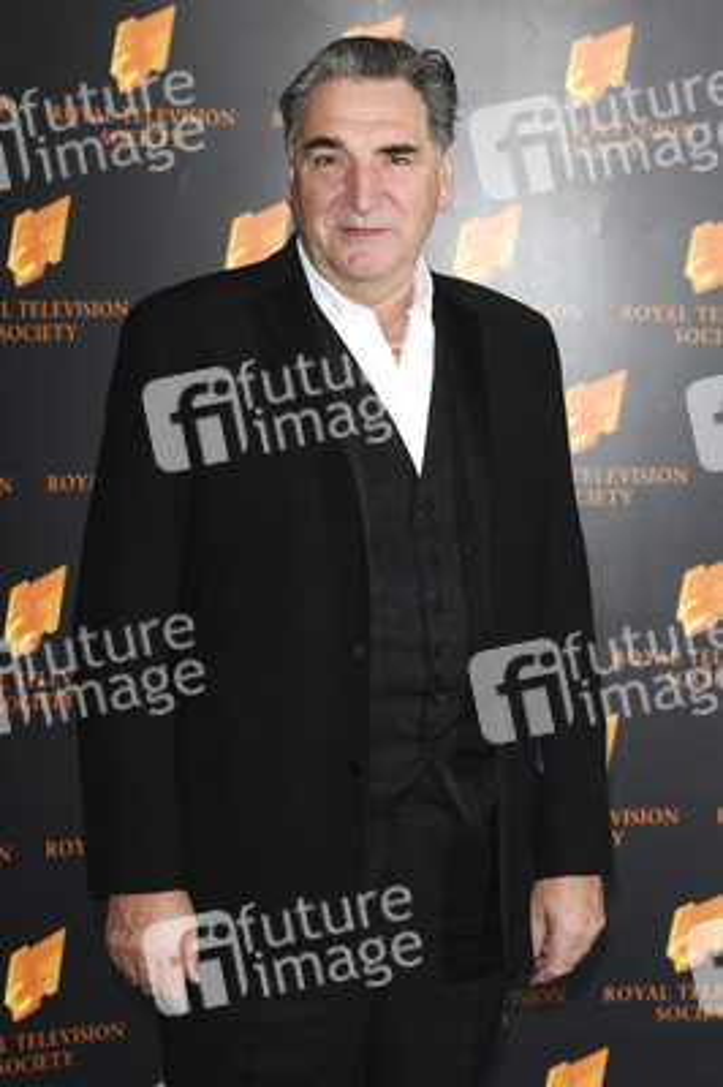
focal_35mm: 120
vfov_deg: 17.1
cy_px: 544
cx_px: 362
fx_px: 3621
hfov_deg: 11.4
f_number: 4.5
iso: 400
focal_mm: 80
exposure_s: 1/160
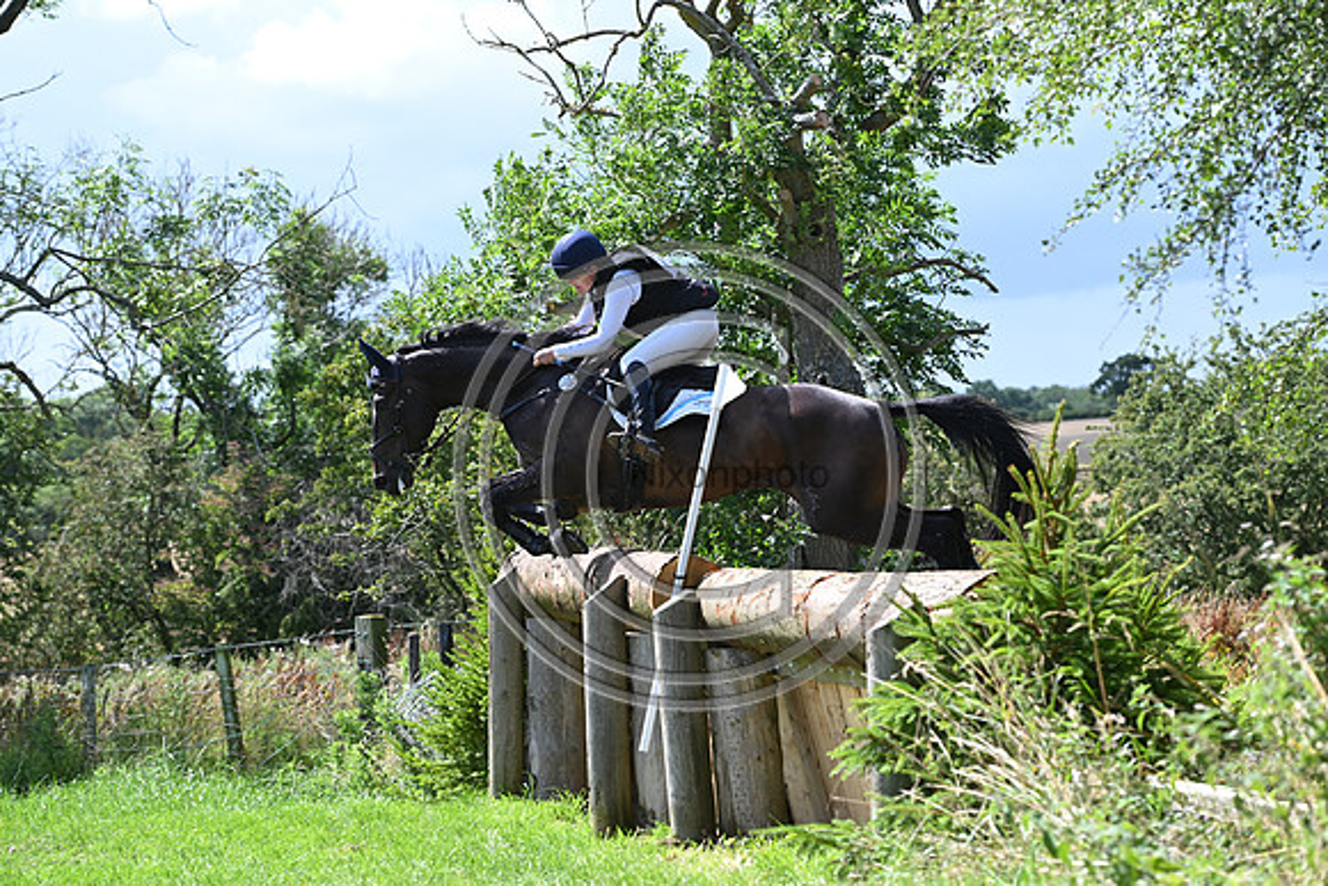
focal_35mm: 100
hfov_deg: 20.4
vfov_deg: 13.7
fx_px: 3690
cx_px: 664
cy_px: 443
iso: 450
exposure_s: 1/1250
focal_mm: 100
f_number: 4.5
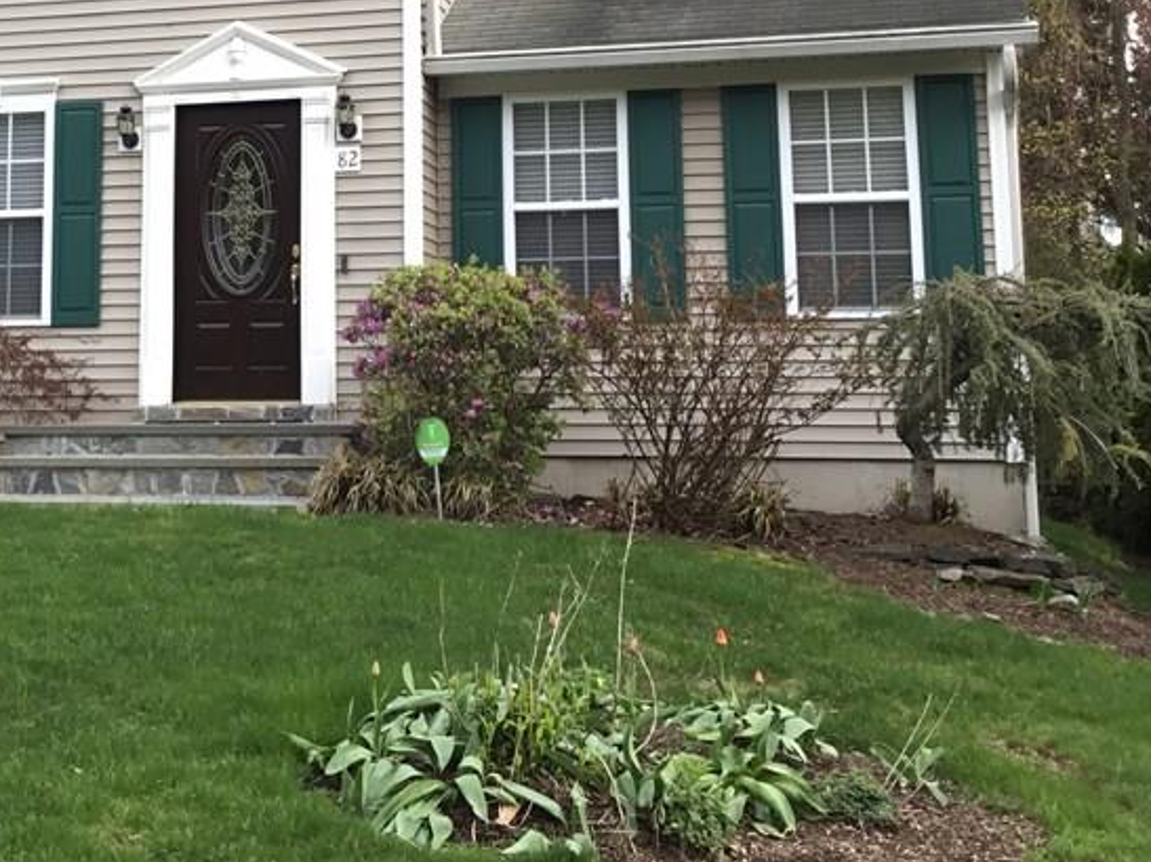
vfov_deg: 24.6
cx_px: 314
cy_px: 107
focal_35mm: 58
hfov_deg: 32.7
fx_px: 1928
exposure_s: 1/120
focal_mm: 3.3
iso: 40
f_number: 2.4
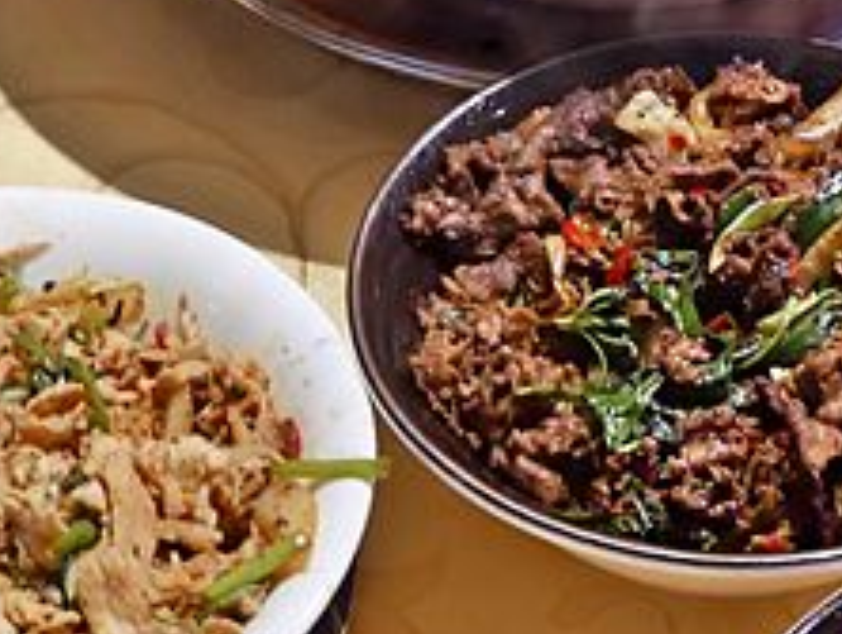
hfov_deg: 15.5
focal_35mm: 126
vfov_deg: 11.6
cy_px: -42
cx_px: 696
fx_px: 3068
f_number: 3.5
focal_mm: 14
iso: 640
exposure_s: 1/60
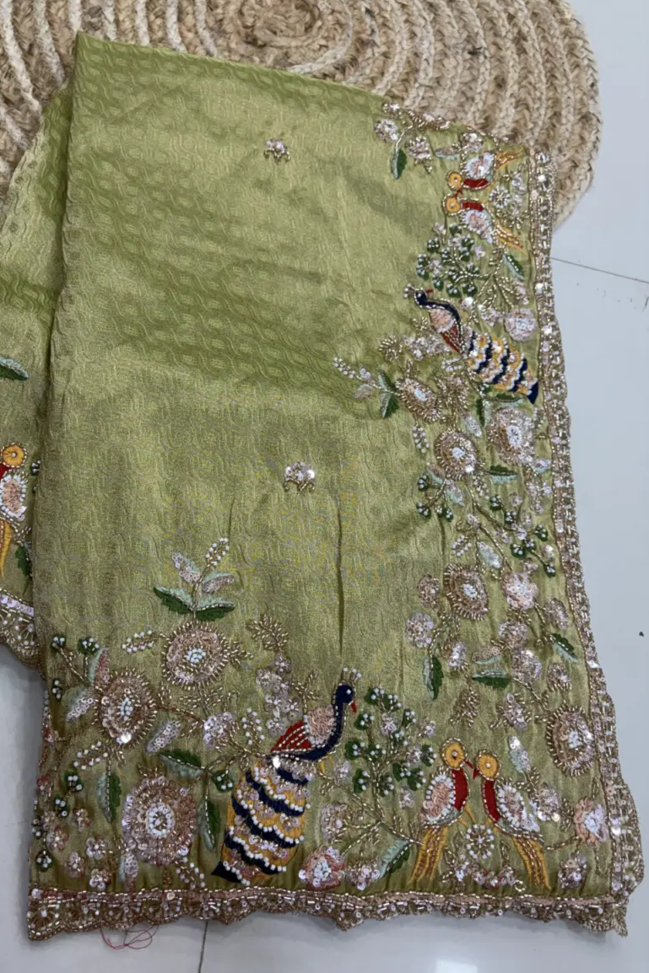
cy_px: 463
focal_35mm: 30
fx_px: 811
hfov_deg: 43.3
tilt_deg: -65.3
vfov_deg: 61.9
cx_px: 247
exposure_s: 1/100
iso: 125
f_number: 1.6
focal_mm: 5.96
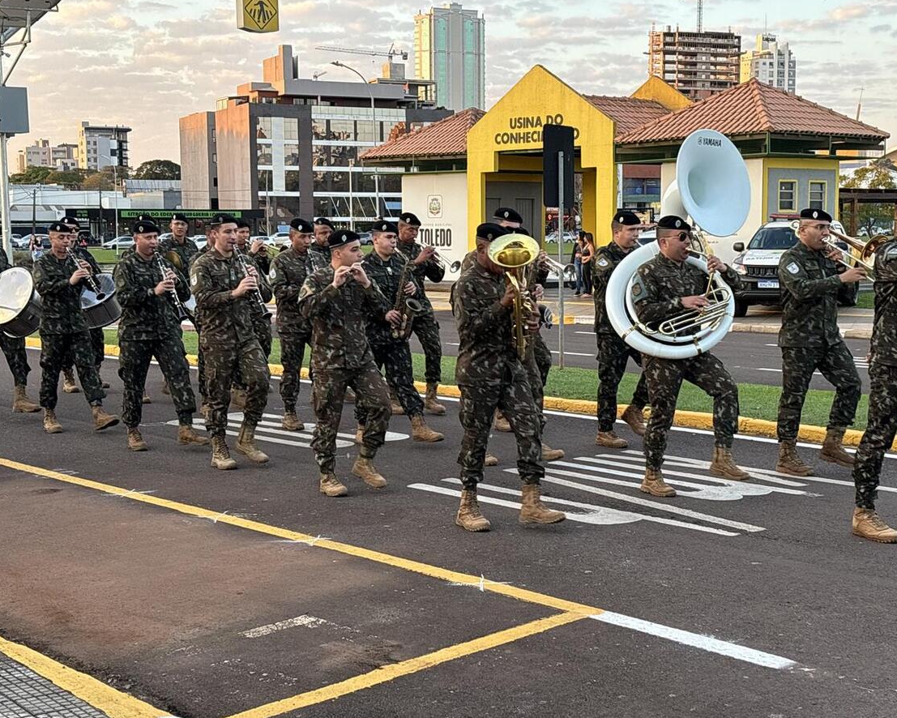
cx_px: 471
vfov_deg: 27.6
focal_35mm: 55
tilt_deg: -5.4
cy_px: 357
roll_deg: +0.5
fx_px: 1460
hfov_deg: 34.1
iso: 50
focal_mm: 5.96
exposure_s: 1/117
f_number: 1.6
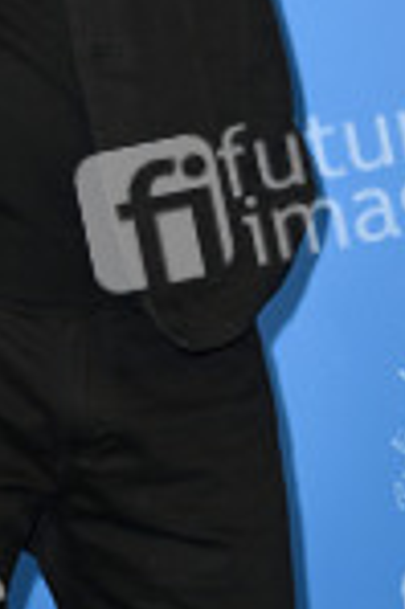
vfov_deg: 9.7
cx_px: -86
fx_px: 3552
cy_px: -8
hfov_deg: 6.5
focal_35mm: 210
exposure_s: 1/200
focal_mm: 78
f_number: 5
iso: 800
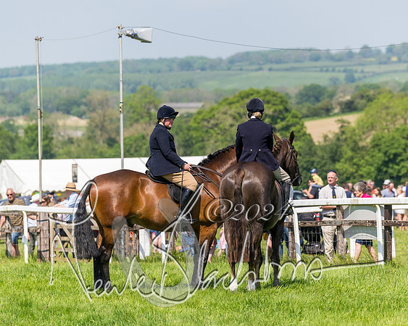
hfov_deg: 7.1
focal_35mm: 271
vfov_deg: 5.7
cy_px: 191
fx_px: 3277
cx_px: 244
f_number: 5
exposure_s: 1/2500
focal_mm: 200
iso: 400
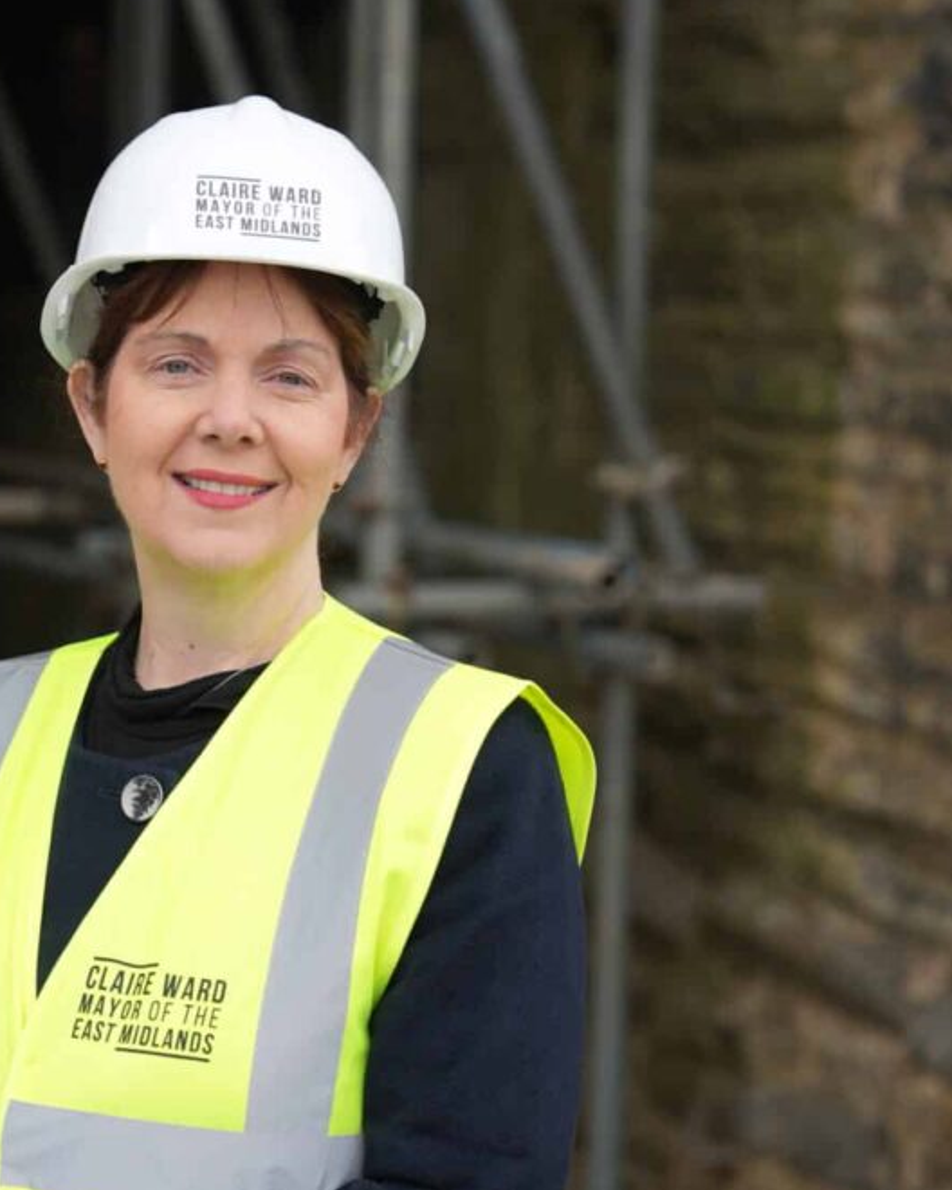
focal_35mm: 102
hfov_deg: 14.9
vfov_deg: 18.8
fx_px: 3592
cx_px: 99
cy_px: 608
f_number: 2.8
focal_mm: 70
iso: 100
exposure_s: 1/125
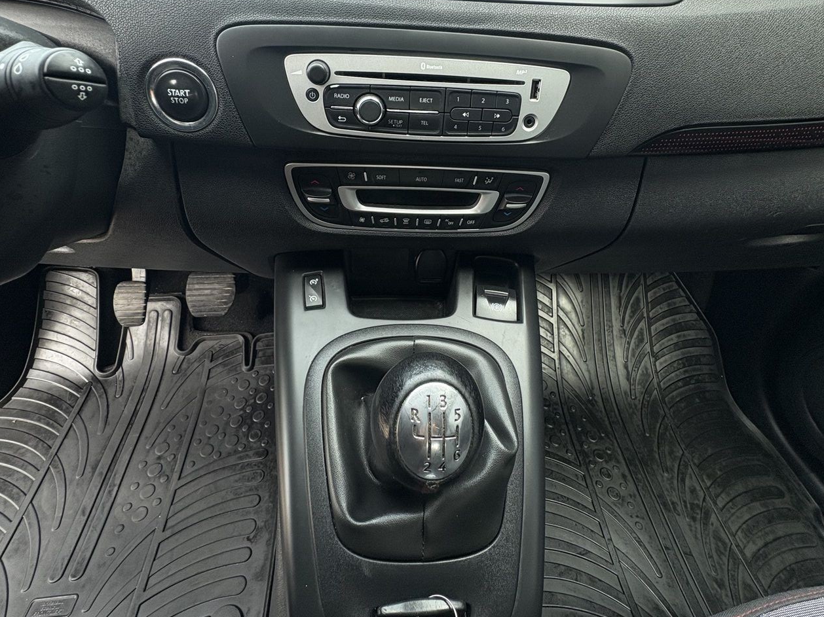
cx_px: 407
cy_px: 227
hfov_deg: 84.7
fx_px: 452
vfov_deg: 67.5
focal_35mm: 19
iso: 160
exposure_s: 1/99
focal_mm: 2.22
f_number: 2.2
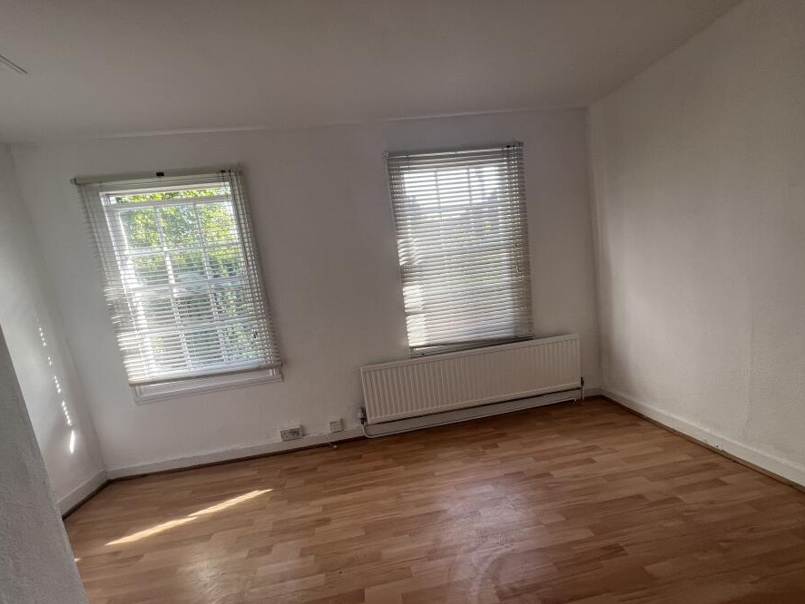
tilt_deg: -9.6
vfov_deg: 81.2
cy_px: 347
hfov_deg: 98.1
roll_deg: +7.3
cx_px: 411
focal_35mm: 15
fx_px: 349
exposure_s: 1/99
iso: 40
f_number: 1.8
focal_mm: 1.57
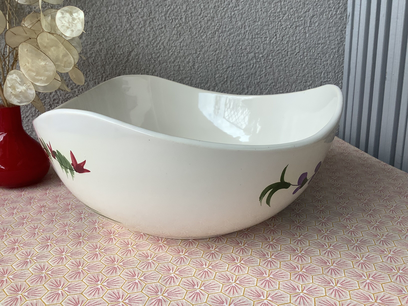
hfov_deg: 58.4
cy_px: 153
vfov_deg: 45.4
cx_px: 204
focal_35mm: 31
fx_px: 365
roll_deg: -0.2
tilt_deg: -14.5
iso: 40
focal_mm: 3.3
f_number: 2.4
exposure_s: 1/120
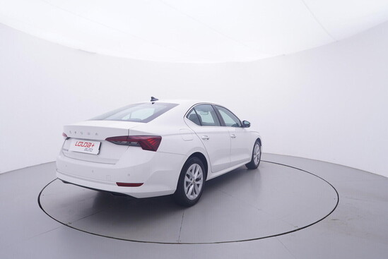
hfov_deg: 77.3
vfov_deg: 56.2
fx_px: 243
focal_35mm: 22
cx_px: 194
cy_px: 130
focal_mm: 15
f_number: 5
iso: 200
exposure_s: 1/80
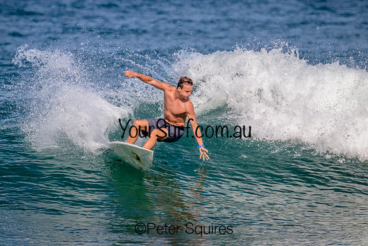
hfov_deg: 2.3
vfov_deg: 1.5
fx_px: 9240
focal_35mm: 904
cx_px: 160
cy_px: 107
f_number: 11
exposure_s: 1/2000
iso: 800
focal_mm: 800
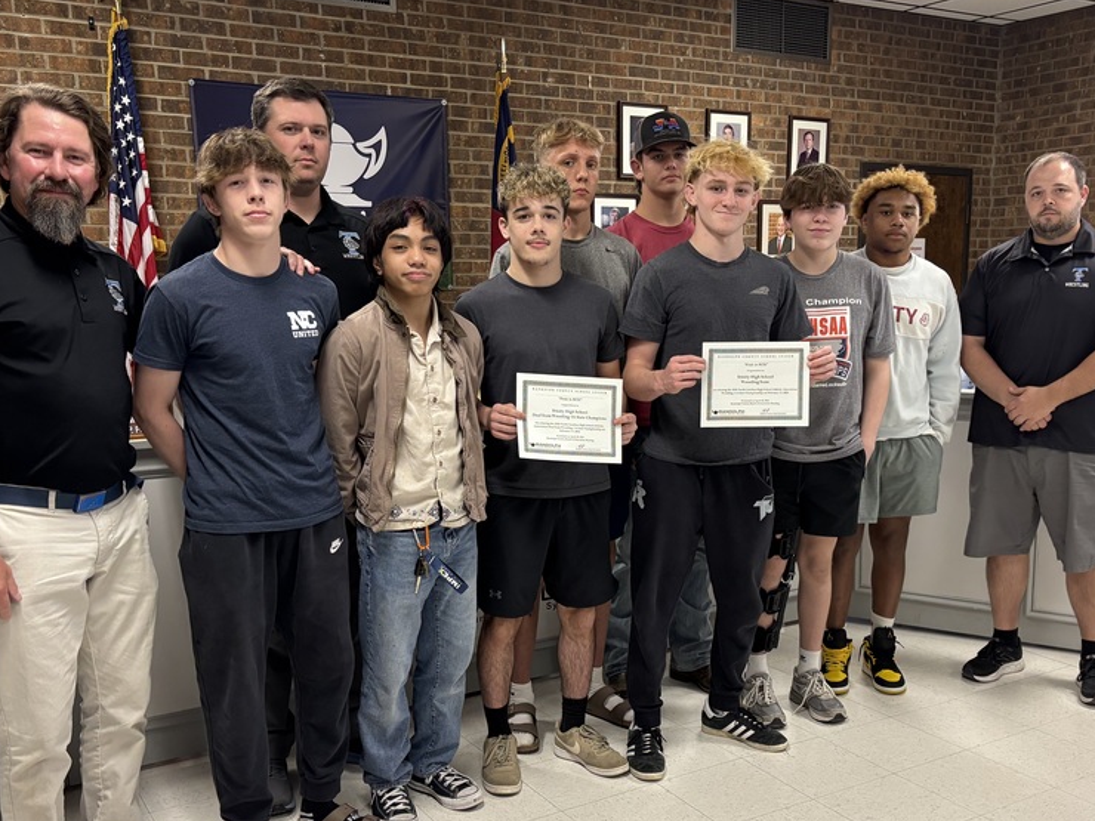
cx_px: 604
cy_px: 484
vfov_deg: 39.5
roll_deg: +0.1
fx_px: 1139
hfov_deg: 51.3
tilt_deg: -11.9
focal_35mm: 36
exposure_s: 1/60
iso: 200
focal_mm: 5.96
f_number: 1.6
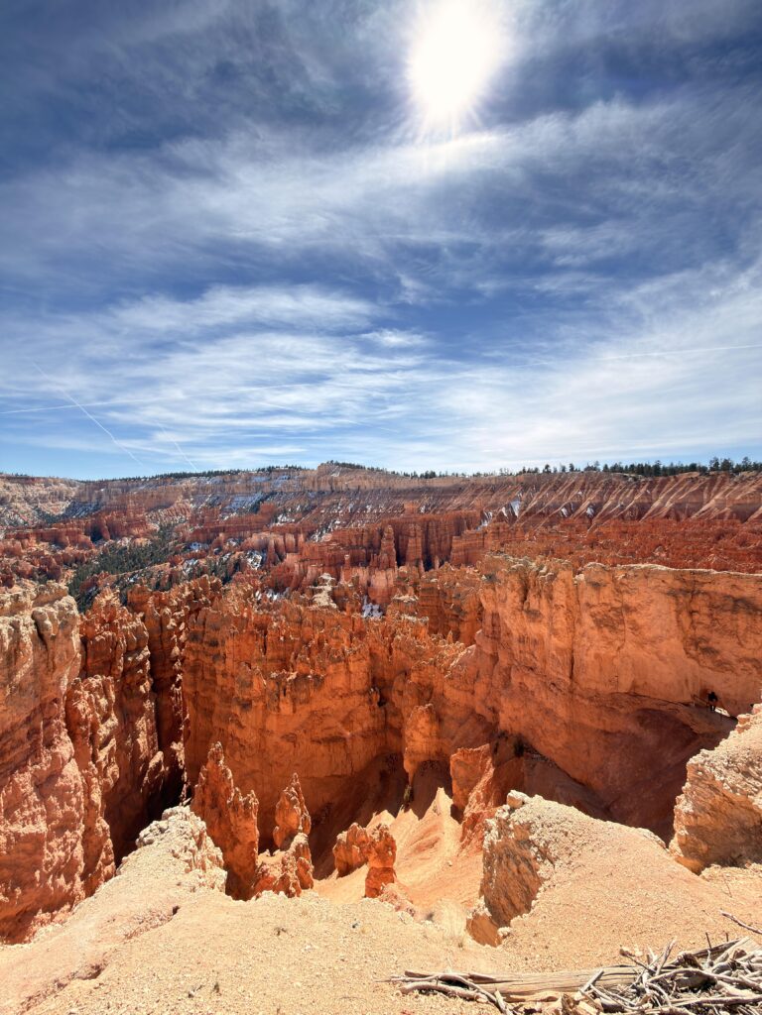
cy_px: 508
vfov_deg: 102.1
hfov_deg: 85.7
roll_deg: -1.3
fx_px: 411
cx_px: 381
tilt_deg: -1.5
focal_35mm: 14
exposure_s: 1/615
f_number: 2.2
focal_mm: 2.22
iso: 25
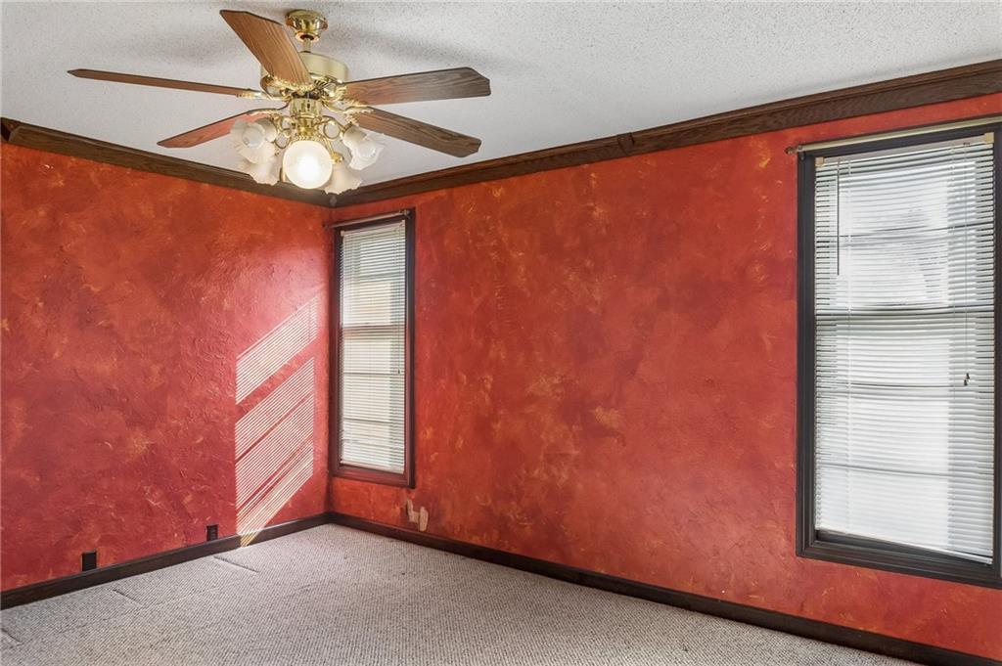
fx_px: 667
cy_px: 333
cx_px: 501
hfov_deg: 73.8
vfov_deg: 53.1
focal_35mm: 24
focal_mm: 16
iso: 500
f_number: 5.6
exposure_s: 1/125
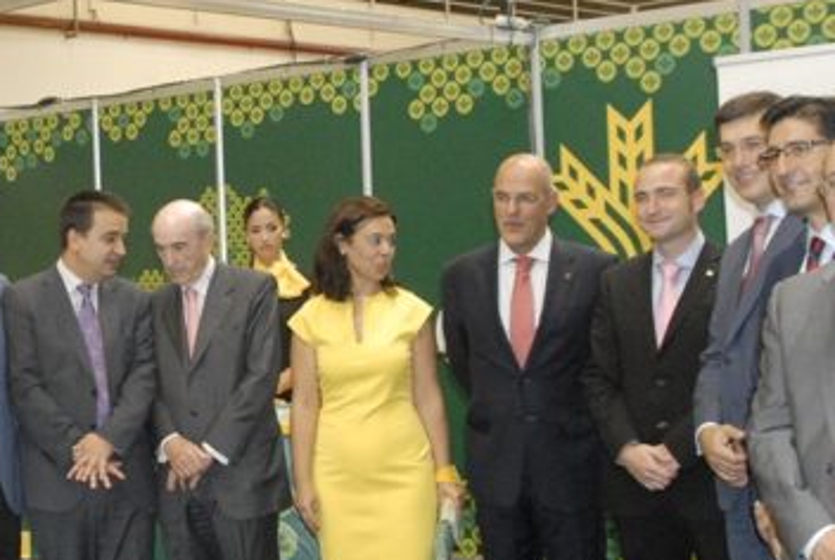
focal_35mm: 72
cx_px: 114
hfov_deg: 27.2
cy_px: 256
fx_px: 1673
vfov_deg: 19.0
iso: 1250
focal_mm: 22
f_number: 5.6
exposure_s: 1/60
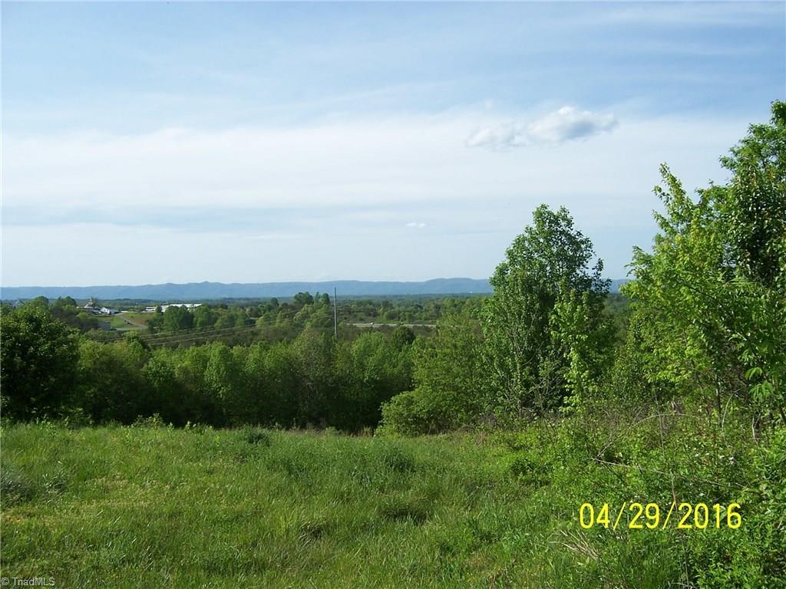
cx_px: 393
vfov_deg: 42.9
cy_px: 294
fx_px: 749
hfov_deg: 55.4
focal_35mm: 33
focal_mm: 5.5
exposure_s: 1/750
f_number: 4
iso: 80
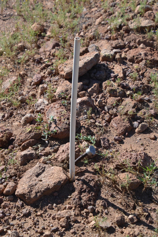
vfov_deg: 24.6
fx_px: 543
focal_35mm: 82
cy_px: 118
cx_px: 79
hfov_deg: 16.6
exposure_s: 1/200
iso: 100
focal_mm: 55
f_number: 7.1
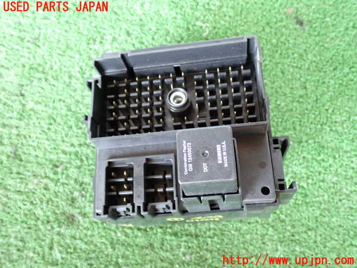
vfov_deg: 39.7
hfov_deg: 51.4
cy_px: 134
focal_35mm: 36
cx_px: 178
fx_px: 371
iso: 400
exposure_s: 1/40
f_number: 2.5
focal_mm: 6.37
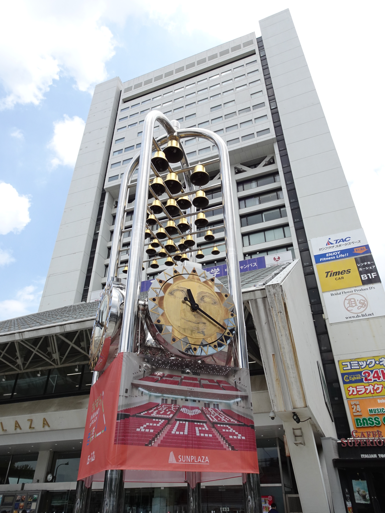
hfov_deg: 56.8
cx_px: 192
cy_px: 256
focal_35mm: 24
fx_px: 356
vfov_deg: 71.6
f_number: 3.5
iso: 100
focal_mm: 4.25
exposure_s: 1/800
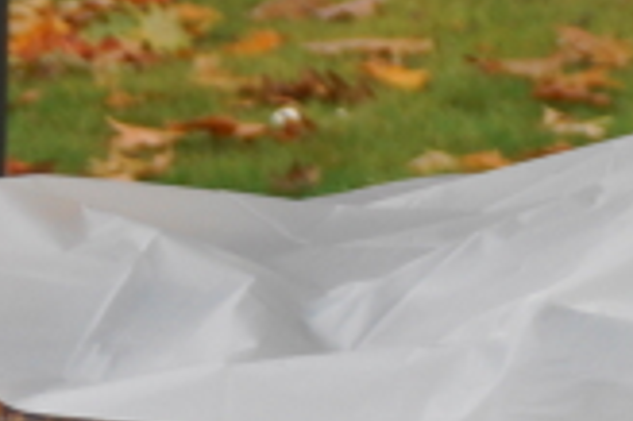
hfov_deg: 4.9
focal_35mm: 412
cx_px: 1164
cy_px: 216
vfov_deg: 3.3
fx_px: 7238
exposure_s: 1/80
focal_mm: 45
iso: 200
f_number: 4.5
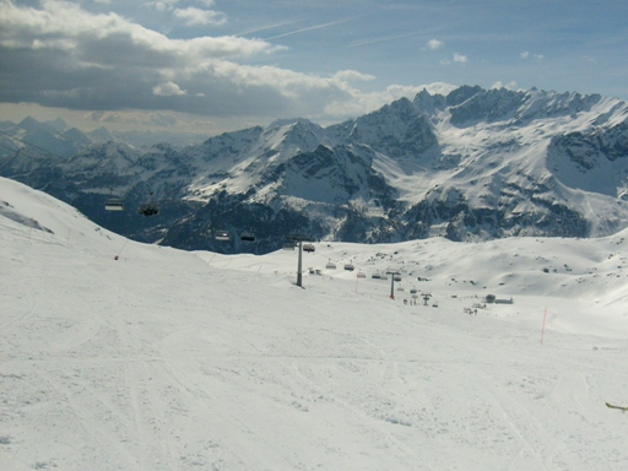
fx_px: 762
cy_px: 275
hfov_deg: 44.6
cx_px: 372
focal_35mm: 42
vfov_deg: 34.3
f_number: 7.1
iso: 80
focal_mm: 5.8
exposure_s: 1/1500
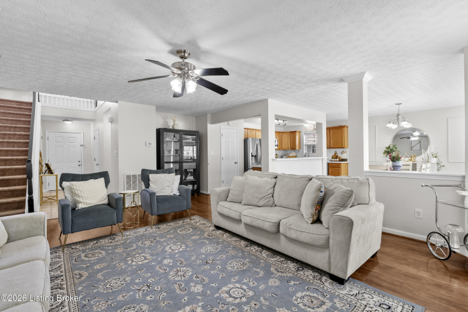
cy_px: 156
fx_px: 208
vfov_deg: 73.8
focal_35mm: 16
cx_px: 234
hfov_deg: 96.7
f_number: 11
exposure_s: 1/1.25
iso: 400
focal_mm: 16
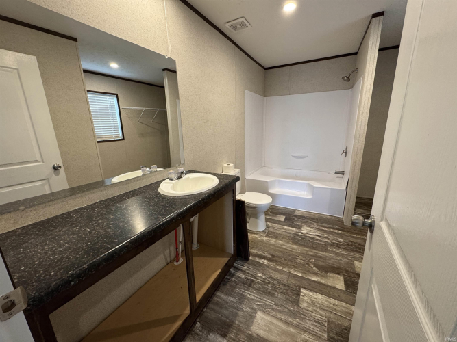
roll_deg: +1.3
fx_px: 185
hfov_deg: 102.1
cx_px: 228
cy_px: 171
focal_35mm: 14
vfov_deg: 85.7
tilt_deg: -14.5
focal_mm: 2.22
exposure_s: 1/60
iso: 200
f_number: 2.2
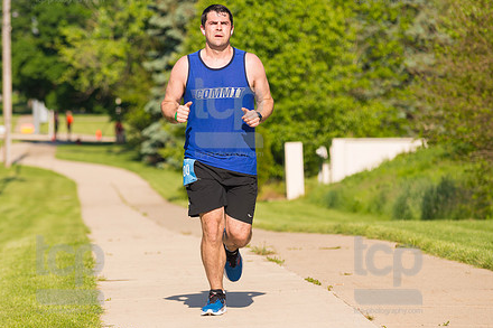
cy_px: 118
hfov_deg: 8.4
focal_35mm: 244
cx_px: 230
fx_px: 3340
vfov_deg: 5.6
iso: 400
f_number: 5.6
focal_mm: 185
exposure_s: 1/2000
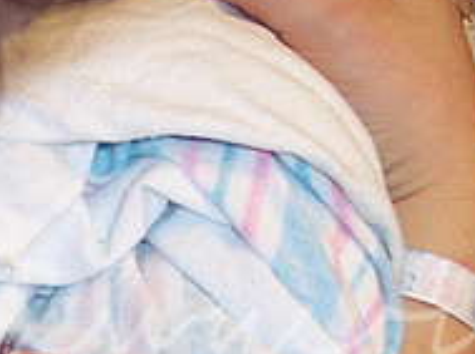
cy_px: 328
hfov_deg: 15.9
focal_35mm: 120
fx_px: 1644
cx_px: -85
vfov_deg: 12.2
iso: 140
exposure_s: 1/60
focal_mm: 8
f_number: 2.8
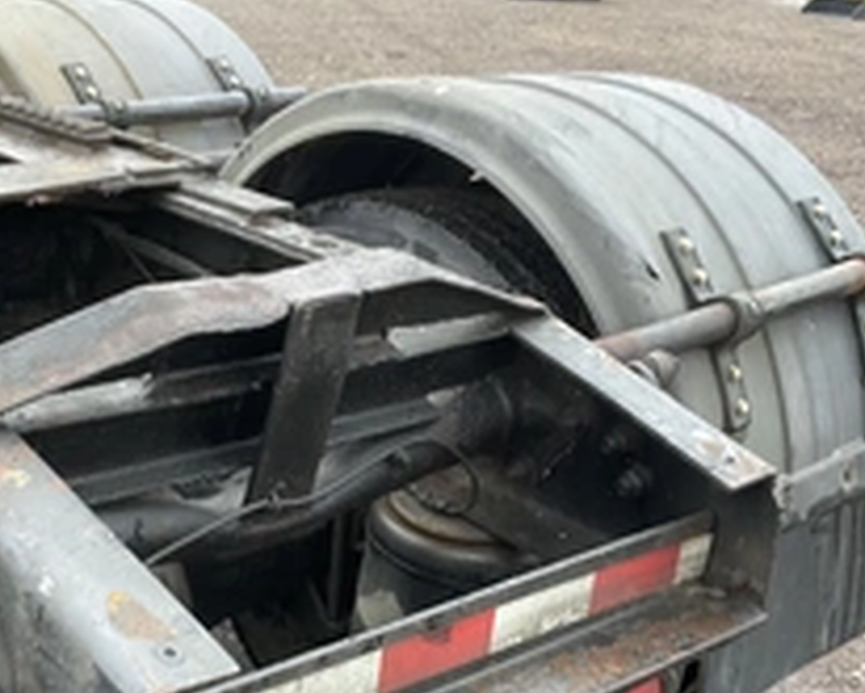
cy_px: 575
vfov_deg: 27.0
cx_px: 378
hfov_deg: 34.1
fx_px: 1409
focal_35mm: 55
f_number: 1.8
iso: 40
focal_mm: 3
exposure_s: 1/122
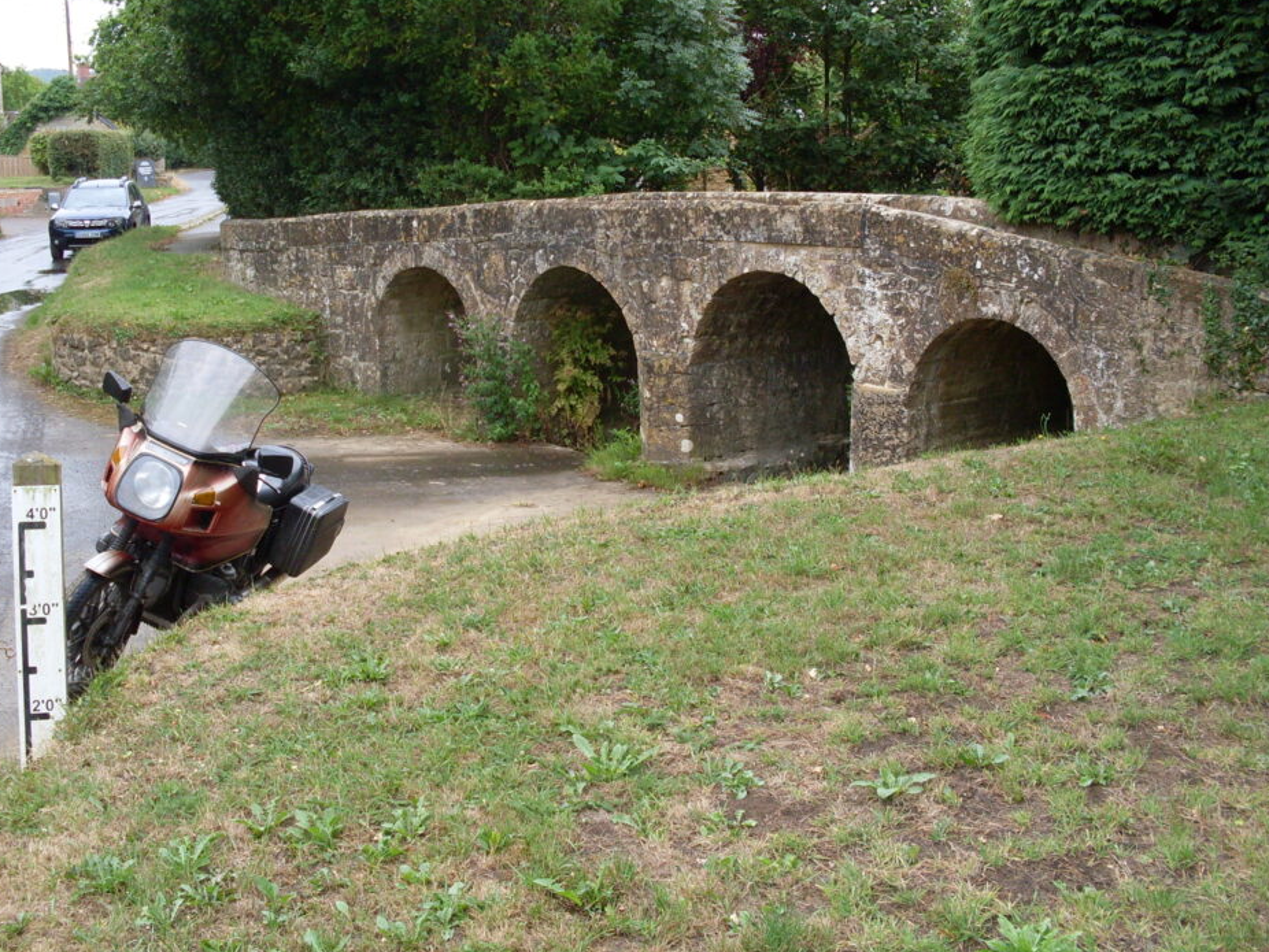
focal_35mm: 42
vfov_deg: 34.3
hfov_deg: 44.8
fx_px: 1540
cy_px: 440
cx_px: 593
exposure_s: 1/180
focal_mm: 6.3
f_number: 2.8
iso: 80
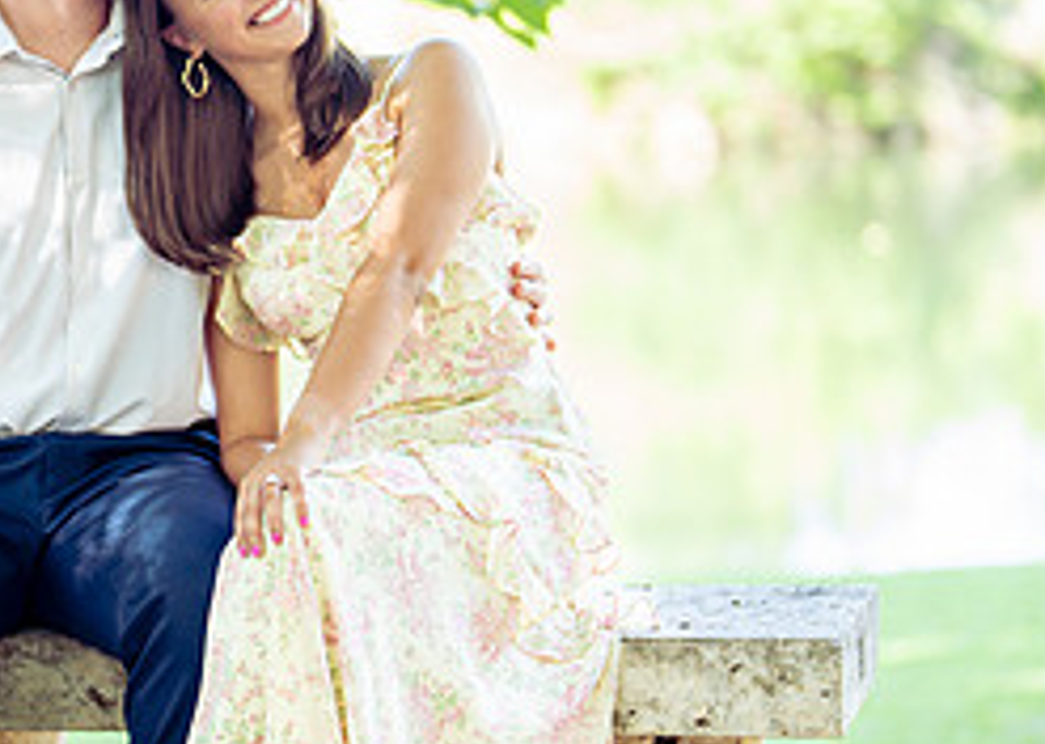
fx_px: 3885
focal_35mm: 131
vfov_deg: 10.9
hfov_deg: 15.2
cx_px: 113
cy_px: 407
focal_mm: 50
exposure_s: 1/500
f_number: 1.2
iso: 250
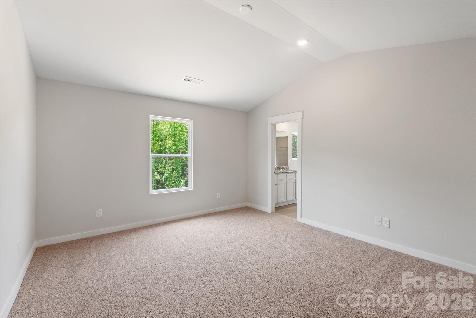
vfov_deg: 77.3
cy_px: 159
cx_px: 238
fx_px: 198
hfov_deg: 100.4
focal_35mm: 15
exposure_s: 1/20
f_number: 11
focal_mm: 15
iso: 400
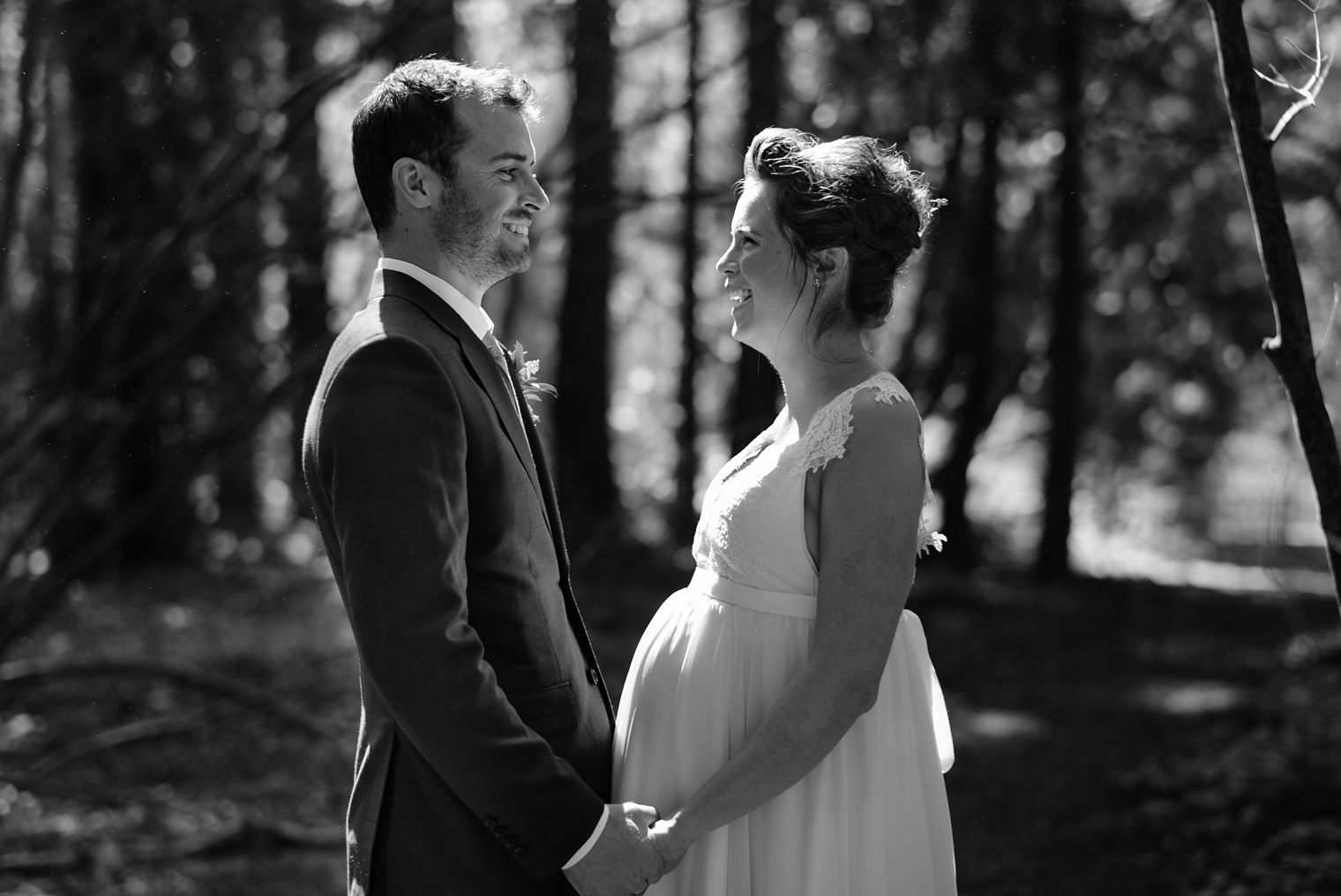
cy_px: 448
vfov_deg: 23.4
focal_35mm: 58
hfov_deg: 34.5
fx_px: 2161
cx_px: 670
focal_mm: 58
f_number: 2
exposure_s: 1/160
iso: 50
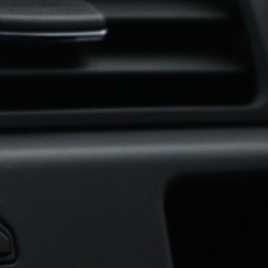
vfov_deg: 9.1
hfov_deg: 8.7
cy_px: 564
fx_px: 1559
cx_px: -416
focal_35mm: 178
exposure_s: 1/15
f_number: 4
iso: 1600
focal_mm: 22
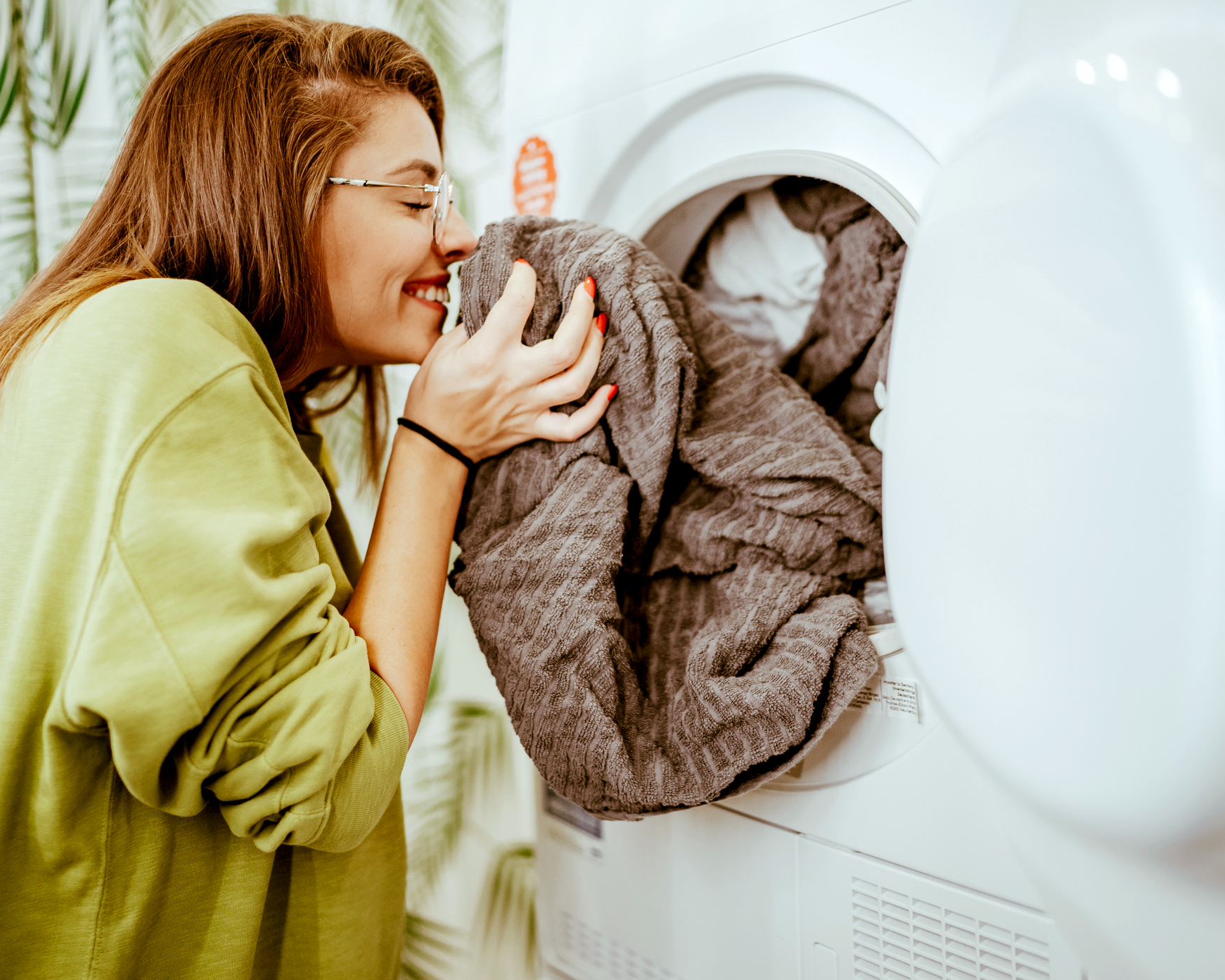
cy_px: 488
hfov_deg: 45.7
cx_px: 552
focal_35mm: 40
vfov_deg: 37.3
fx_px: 1450
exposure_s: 1/320
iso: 1600
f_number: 1.4
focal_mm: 35
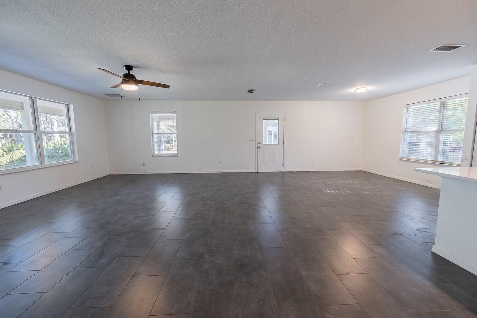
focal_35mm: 14
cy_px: 159
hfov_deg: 104.2
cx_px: 238
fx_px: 186
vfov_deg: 81.3
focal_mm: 14
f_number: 6.3
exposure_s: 1/60
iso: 250
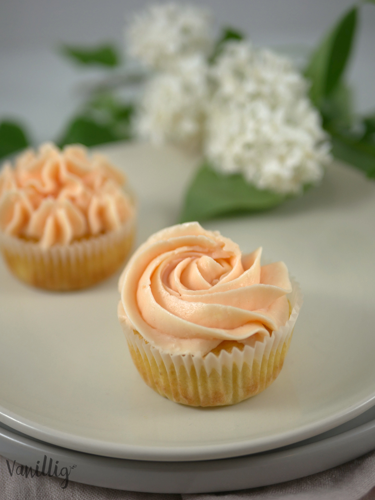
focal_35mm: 50
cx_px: 188
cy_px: 250
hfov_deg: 29.1
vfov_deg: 38.2
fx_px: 722
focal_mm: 25
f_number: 2
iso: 250
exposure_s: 1/800
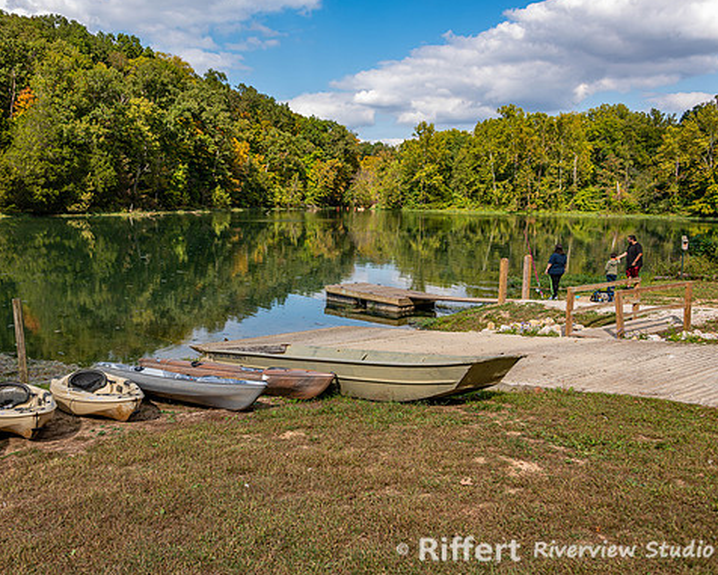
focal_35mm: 32
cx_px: 296
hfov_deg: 55.3
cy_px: 284
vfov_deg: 45.8
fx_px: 680
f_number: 5
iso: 64
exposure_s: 1/200
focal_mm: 28
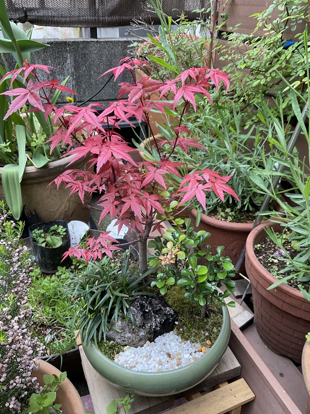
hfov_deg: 48.2
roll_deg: +0.5
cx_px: 155
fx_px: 346
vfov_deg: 61.7
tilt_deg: -31.4
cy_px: 207
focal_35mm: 29
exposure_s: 1/100
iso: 20
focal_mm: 3
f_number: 1.8
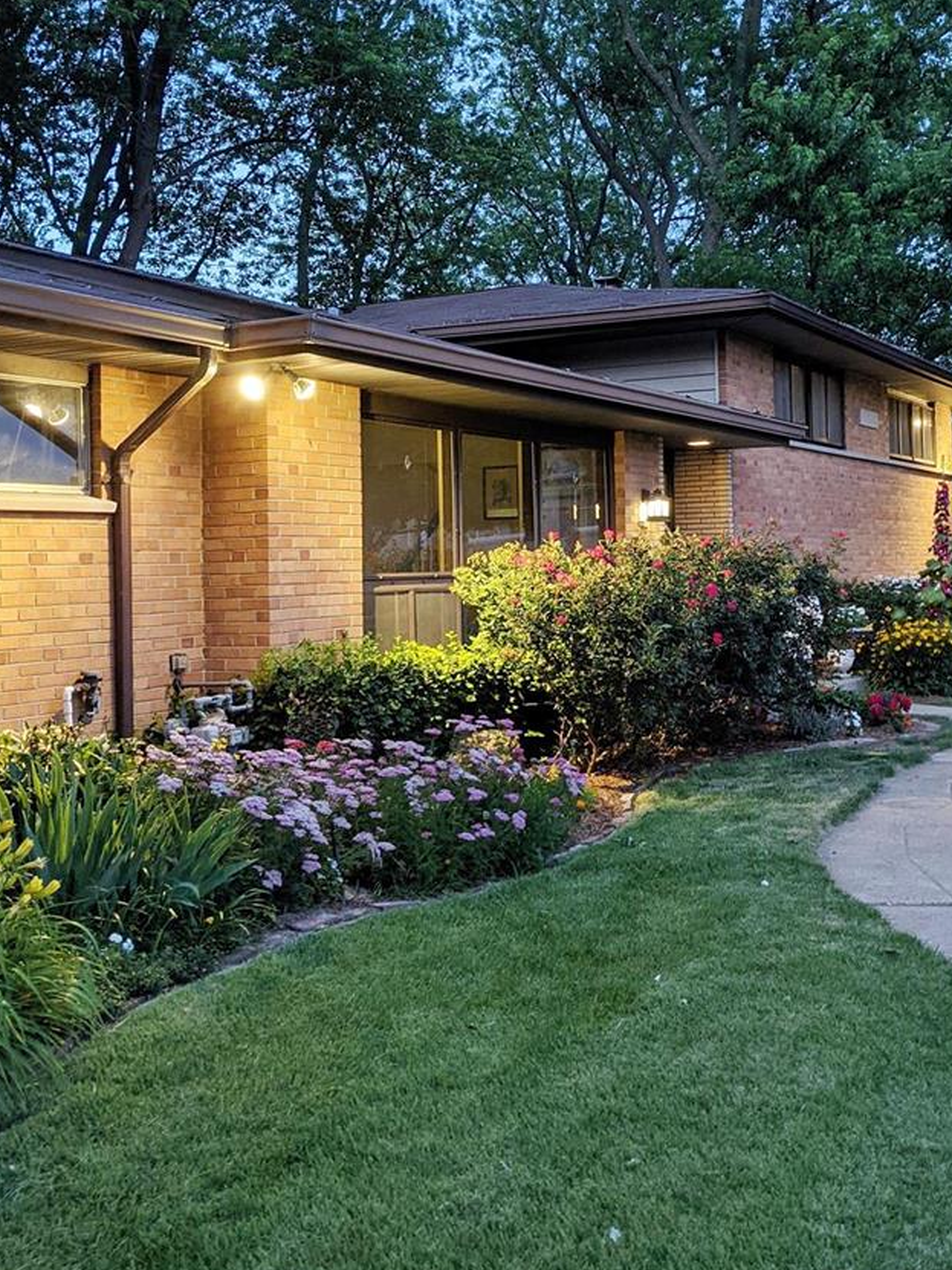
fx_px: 1430
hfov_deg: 36.6
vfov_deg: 47.5
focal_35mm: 39
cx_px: 581
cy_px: 491
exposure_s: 1/23.8
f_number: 1.73
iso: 203
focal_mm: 4.38
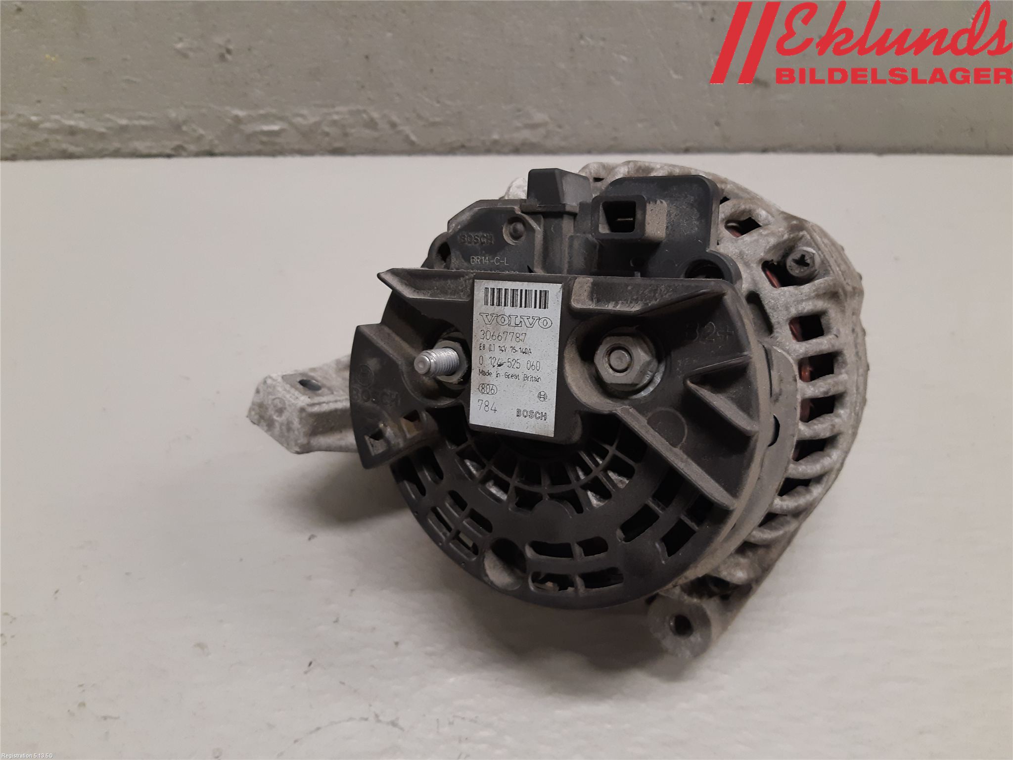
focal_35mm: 26
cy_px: 380
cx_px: 506
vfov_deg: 53.1
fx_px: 761
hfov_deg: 67.3
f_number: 1.7
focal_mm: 3.93
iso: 160
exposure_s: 1/50
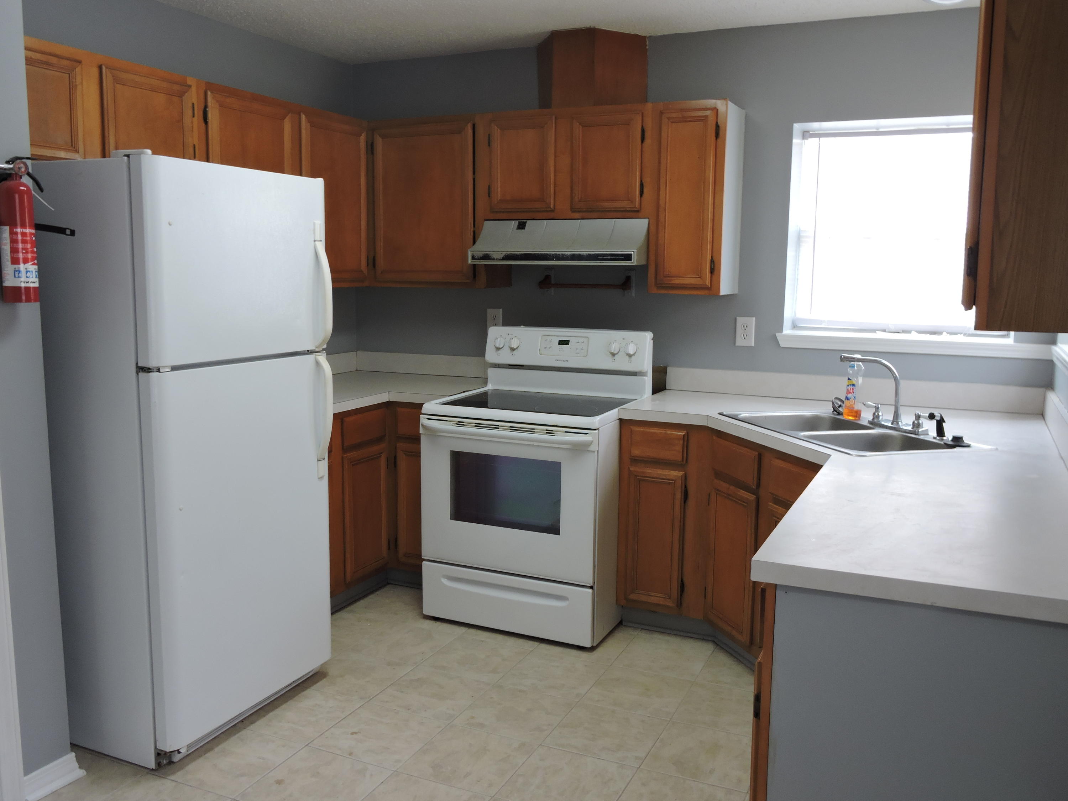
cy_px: 400
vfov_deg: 46.8
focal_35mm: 30
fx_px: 926
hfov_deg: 60.0
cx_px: 534
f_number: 3.5
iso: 160
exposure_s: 1/30
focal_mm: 5.4
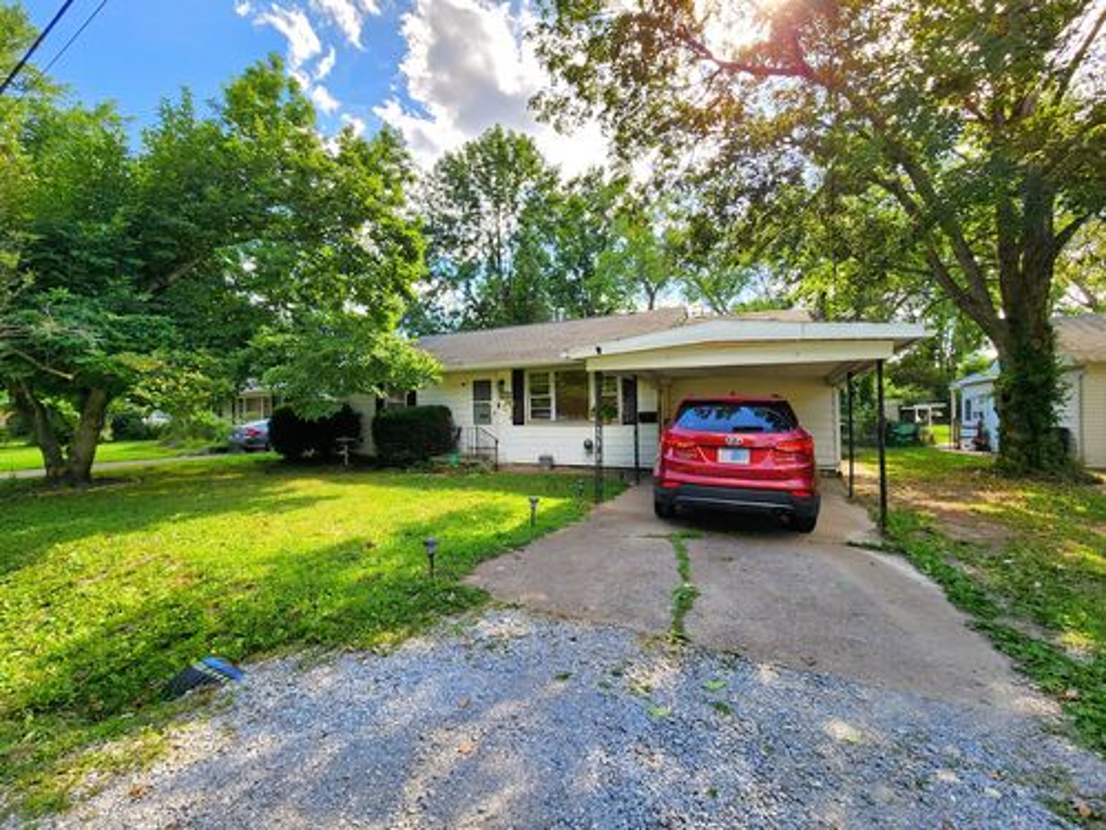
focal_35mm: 13
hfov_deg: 106.2
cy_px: 415
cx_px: 553
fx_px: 415
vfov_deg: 89.9
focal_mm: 2.2
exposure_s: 1/500
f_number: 2.2
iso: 50
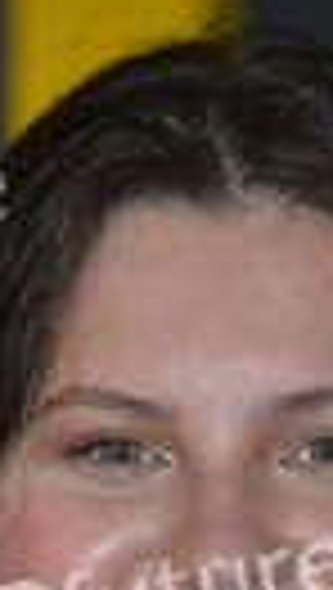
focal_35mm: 734
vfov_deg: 2.9
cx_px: 268
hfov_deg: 1.7
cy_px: 874
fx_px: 11485
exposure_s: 1/250
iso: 320
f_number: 6.3
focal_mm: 230
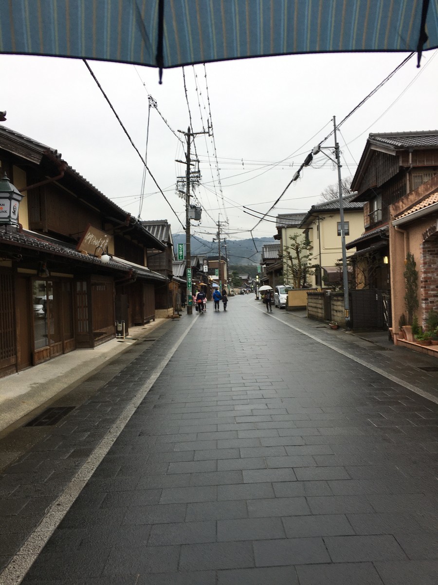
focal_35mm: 29
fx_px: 489
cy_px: 292
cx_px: 219
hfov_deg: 48.2
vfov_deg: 61.7
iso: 25
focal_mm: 4.15
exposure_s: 1/152
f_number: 2.2
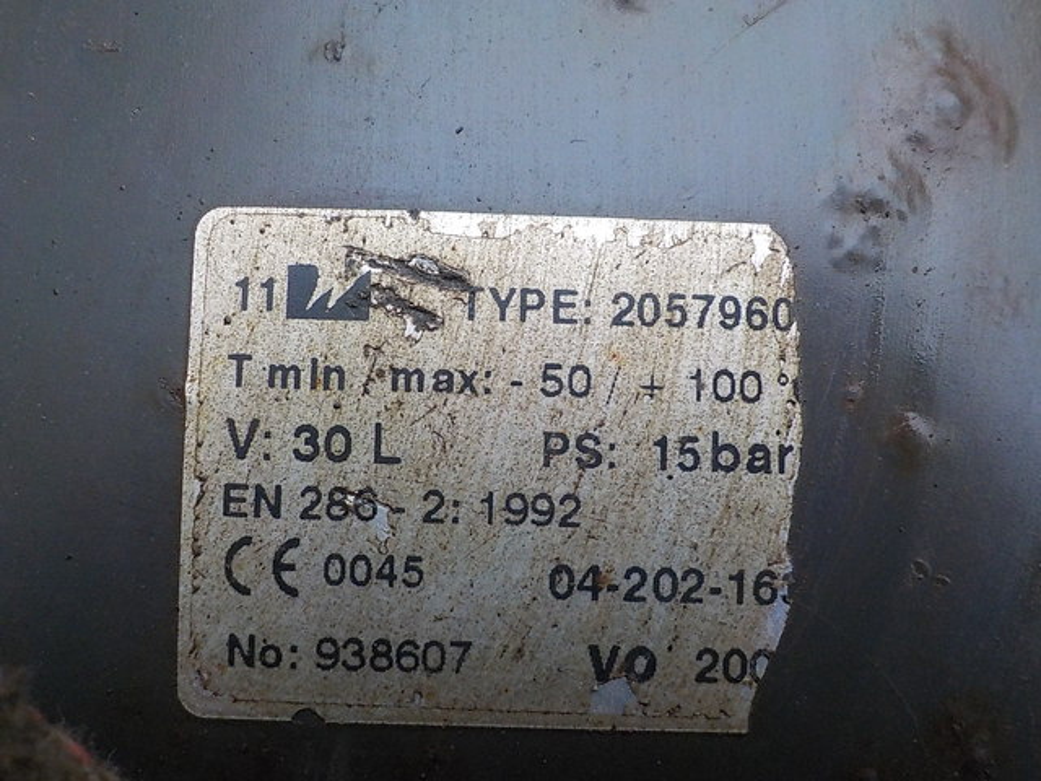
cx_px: 520
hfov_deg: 60.0
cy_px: 390
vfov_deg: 46.8
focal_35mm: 30
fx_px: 902
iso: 360
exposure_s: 1/30
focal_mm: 4.1
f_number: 3.3
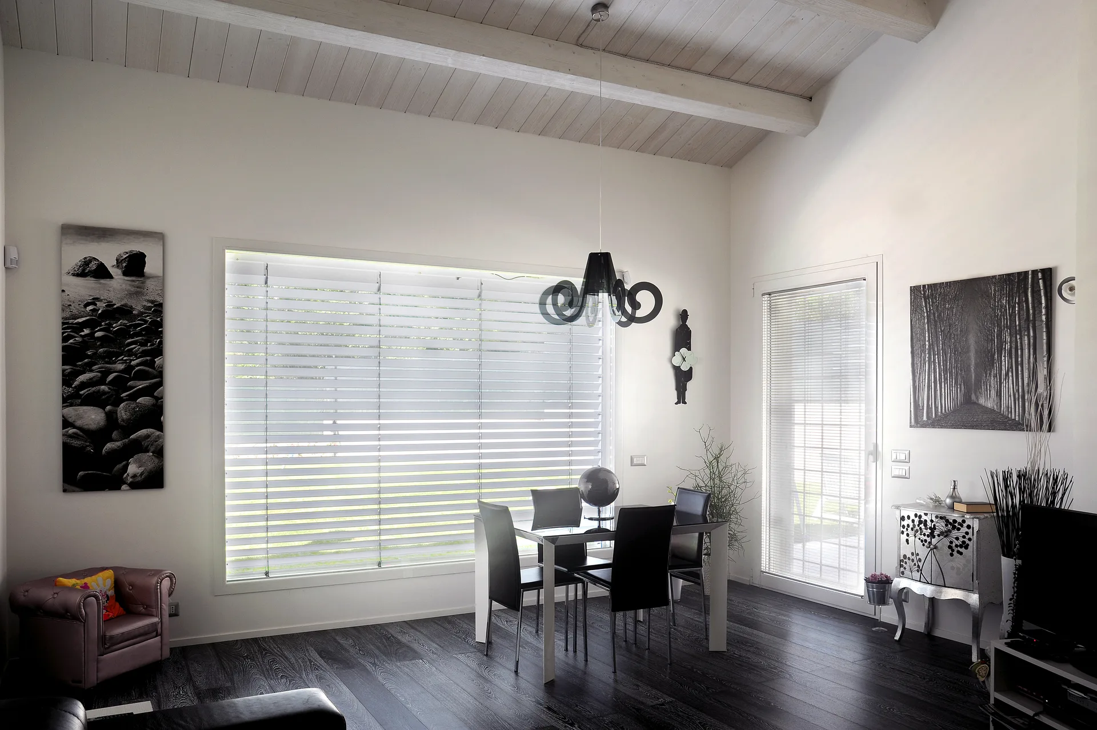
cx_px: 548
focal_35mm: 28
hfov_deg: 65.5
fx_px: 853
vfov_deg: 46.4
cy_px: 365
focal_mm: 28
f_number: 10
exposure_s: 1/40
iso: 200
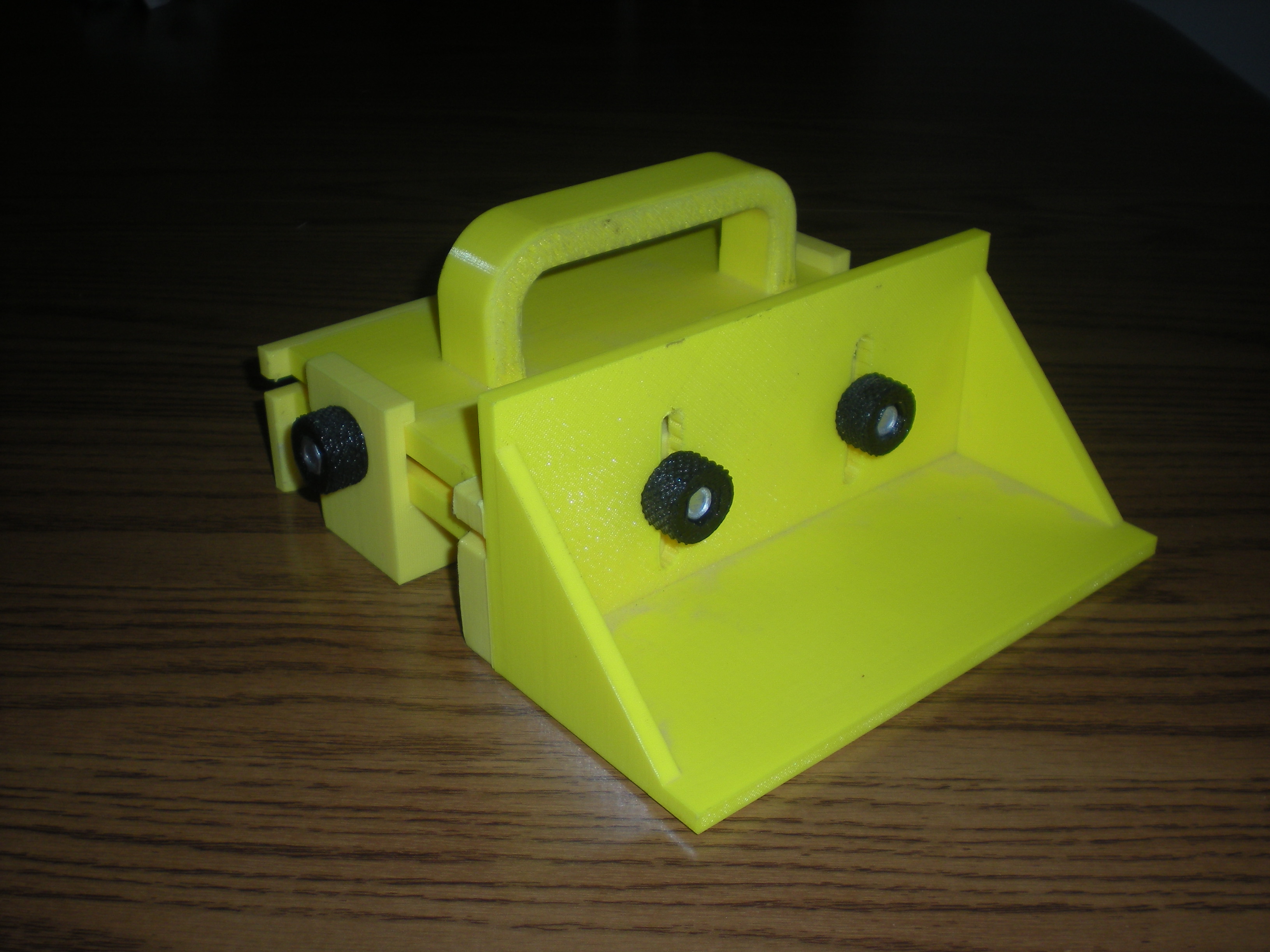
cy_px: 476
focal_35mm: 38
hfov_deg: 49.0
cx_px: 635
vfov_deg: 37.7
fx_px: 1394
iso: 64
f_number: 3.1
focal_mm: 6.3
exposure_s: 1/60
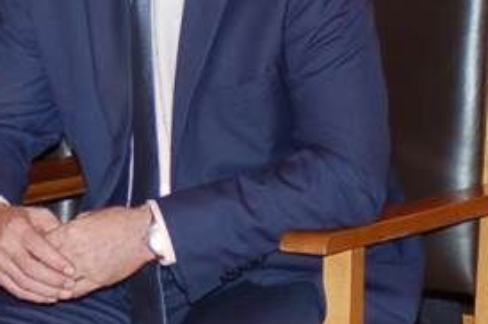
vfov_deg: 3.5
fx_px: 5321
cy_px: -136
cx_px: -194
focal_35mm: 393
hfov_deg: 5.2
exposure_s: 1/60
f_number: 4
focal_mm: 70
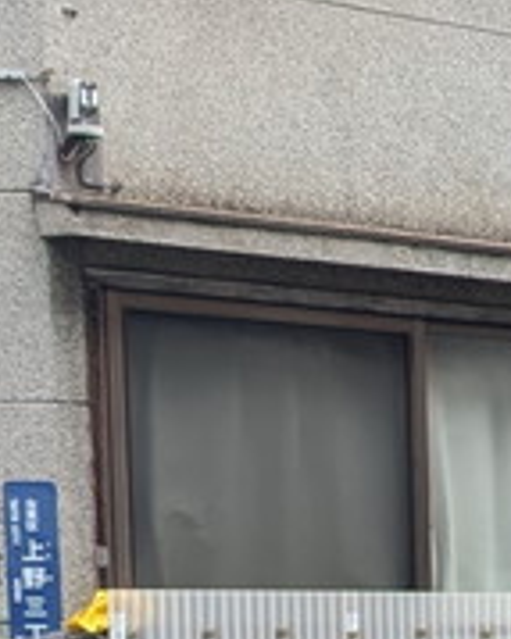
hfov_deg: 8.5
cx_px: 1765
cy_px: 725
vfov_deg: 14.0
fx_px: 2535
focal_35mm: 134
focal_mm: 6.9
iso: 20
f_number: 1.68
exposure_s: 1/93.5
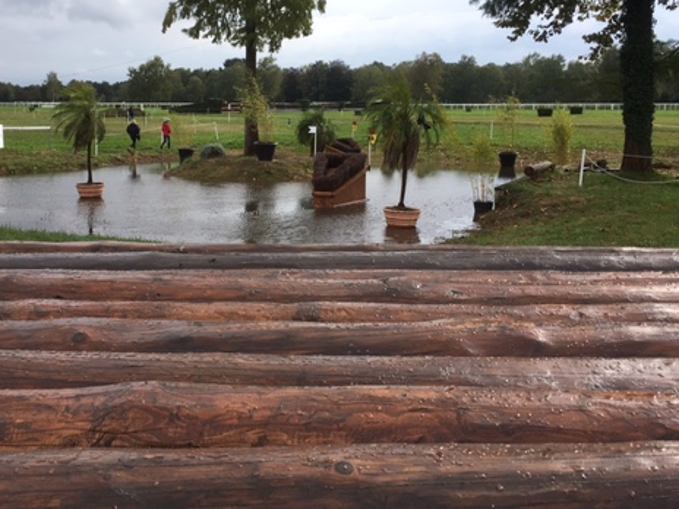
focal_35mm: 40
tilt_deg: -6.7
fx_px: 785
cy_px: 200
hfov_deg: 46.6
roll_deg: -0.6
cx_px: 284
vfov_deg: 35.8
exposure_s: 1/836
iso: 25
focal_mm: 4.15
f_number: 2.2
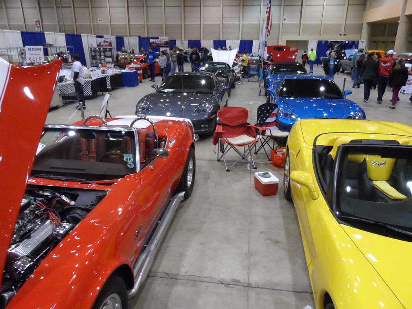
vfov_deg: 56.8
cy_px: 154
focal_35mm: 24
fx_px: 286
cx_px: 206
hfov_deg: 71.6
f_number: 3.2
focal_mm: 4
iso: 480
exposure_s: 1/30
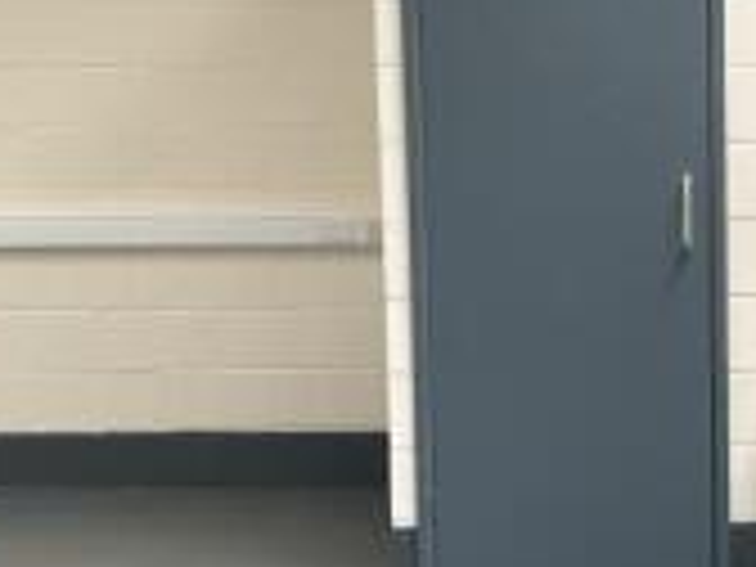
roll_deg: +1.4
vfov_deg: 16.4
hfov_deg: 21.1
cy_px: 277
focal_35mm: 90
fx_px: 1966
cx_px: 745
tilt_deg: -6.5
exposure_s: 1/458
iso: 50
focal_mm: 5.7
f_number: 1.5
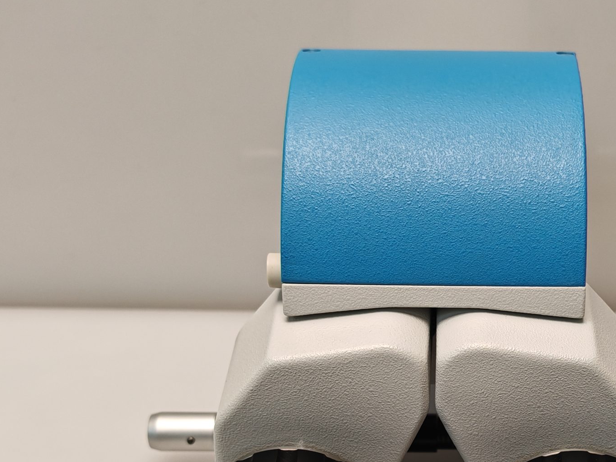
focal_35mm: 64
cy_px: 380
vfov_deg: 22.6
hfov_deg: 29.9
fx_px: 1139
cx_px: 441
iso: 125
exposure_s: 1/100
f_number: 2
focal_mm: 6.83
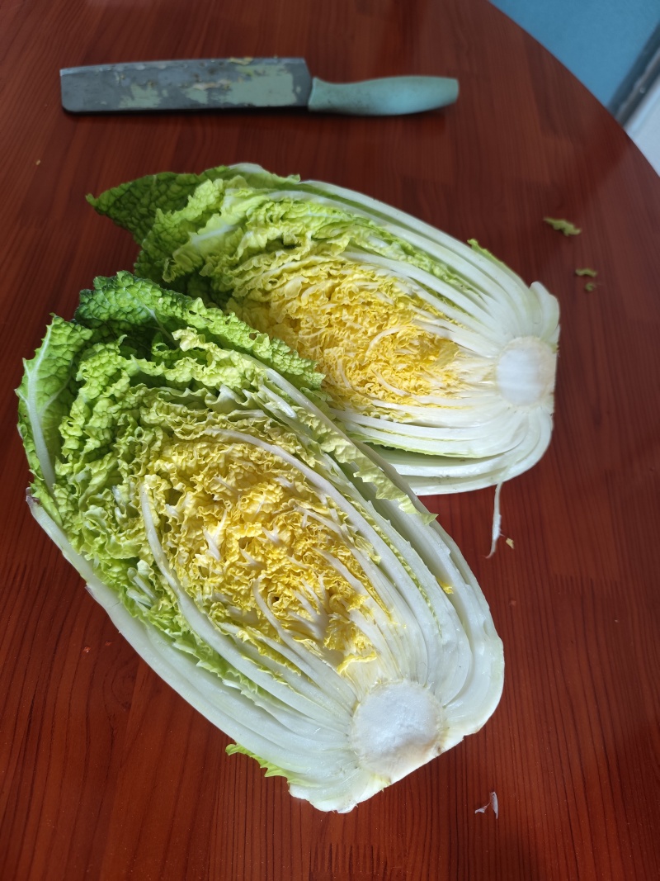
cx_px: 330
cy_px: 440
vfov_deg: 73.9
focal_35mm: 23
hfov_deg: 58.9
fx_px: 585
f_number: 1.65
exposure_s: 1/100
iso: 500
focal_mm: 6.14
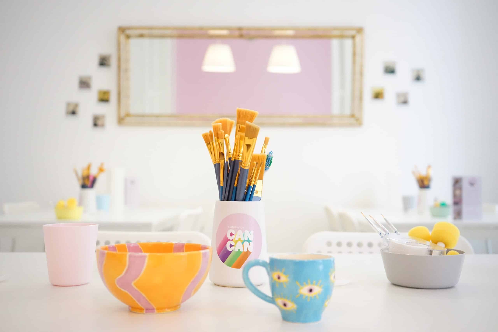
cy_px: 166
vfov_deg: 33.4
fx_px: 553
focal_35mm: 40
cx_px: 249
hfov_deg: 48.5
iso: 8000
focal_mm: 40
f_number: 4
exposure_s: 1/500
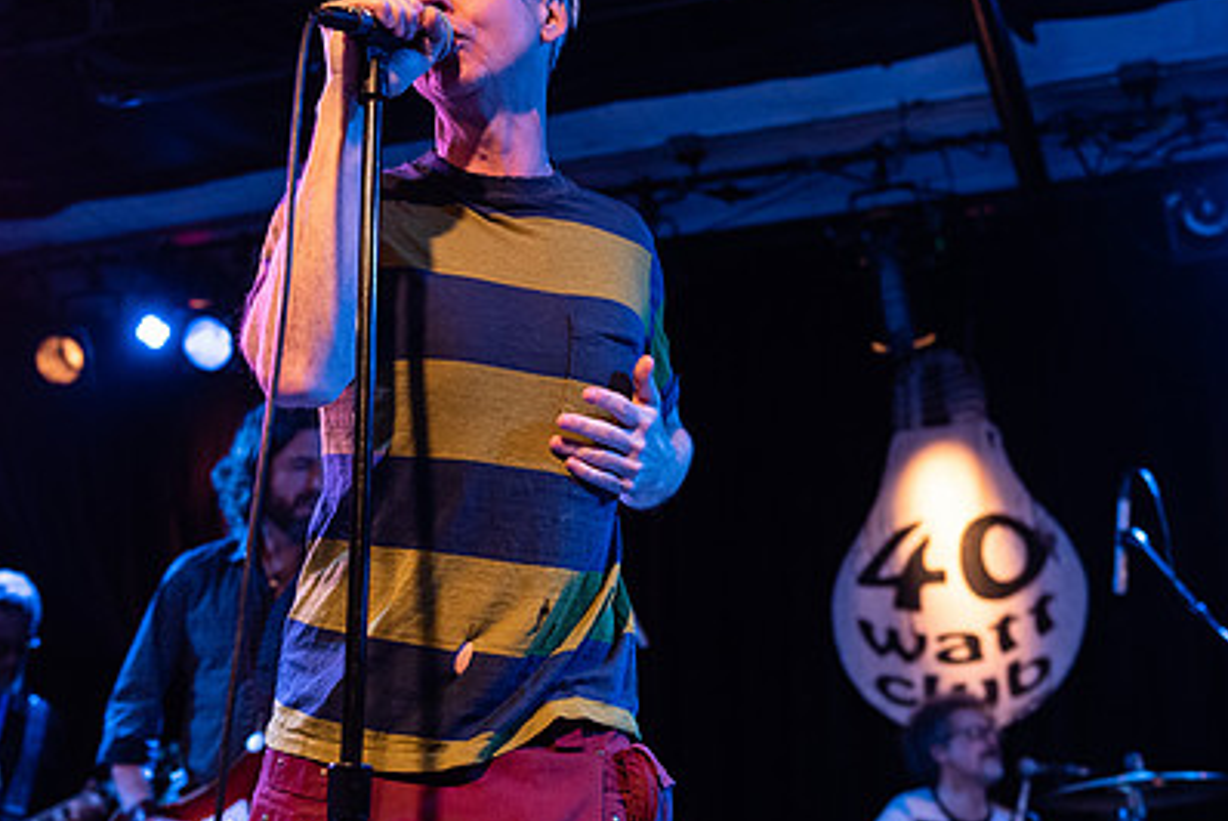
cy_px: 427
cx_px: 595
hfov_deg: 38.9
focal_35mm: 51
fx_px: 1741
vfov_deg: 26.5
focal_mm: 35
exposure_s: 1/160
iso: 2000
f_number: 3.2
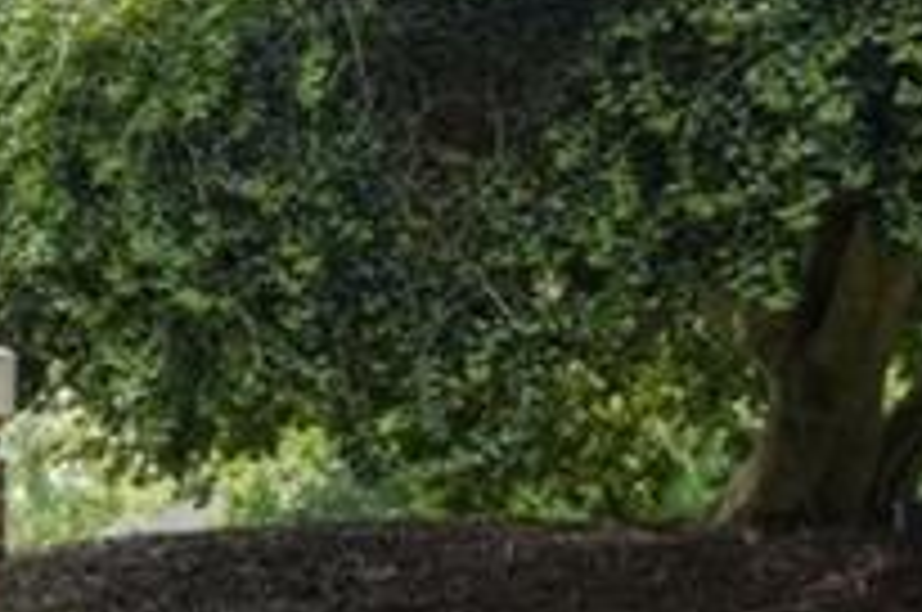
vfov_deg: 9.7
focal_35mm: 140
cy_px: 639
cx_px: -1282
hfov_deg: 11.9
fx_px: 3580
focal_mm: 28
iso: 320
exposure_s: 1/50
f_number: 8
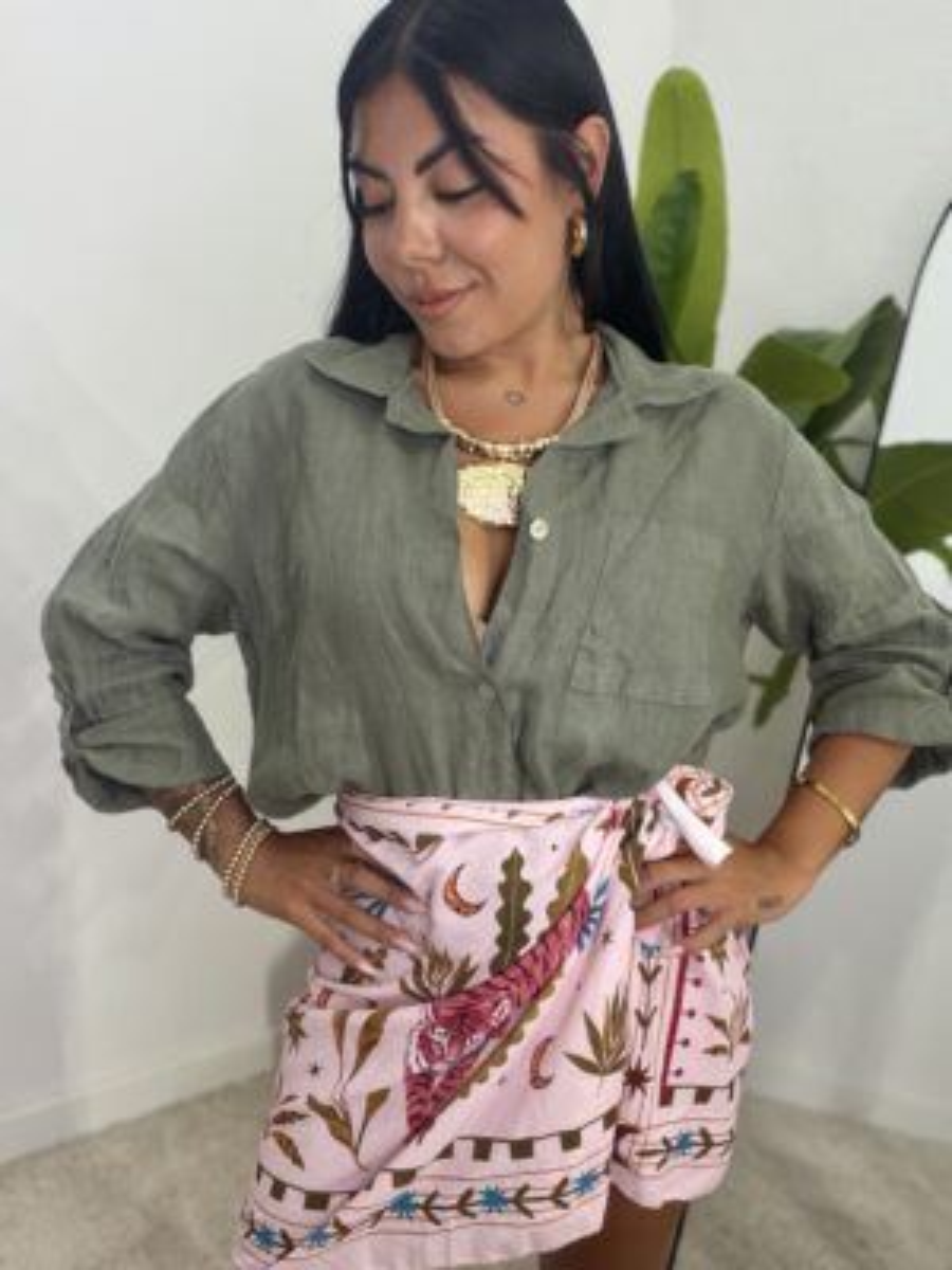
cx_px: 476
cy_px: 635
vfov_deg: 60.0
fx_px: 1100
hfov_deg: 46.8
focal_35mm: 30
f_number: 1.9
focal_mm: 2.71
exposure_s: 1/74
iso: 64
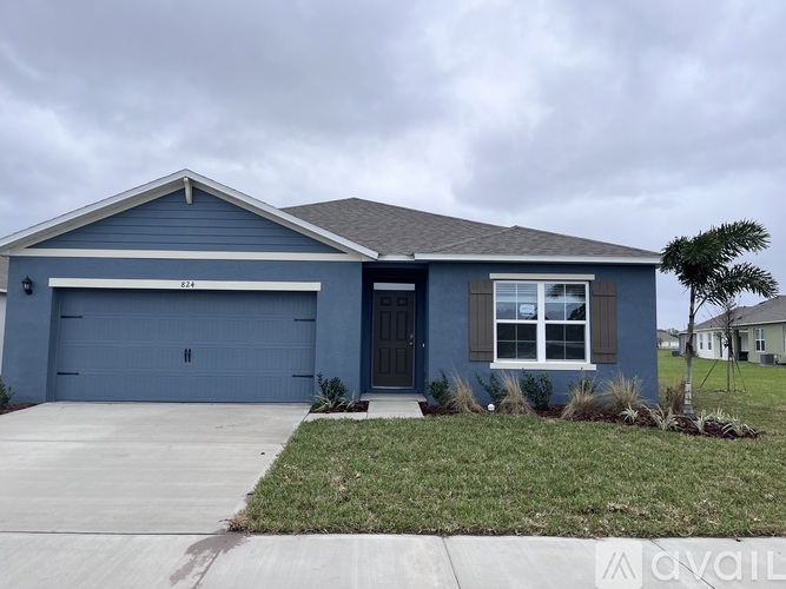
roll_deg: +0.4
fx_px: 590
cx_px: 393
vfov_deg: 53.0
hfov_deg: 67.3
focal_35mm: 26
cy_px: 294
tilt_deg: +7.1
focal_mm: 5.1
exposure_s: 1/2410
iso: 50
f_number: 1.6
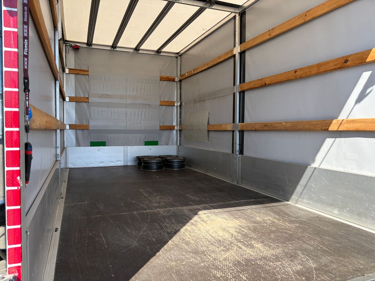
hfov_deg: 67.3
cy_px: 140
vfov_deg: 53.1
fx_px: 282
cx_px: 188
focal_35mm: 26
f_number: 1.6
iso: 50
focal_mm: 5.96
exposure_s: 1/933
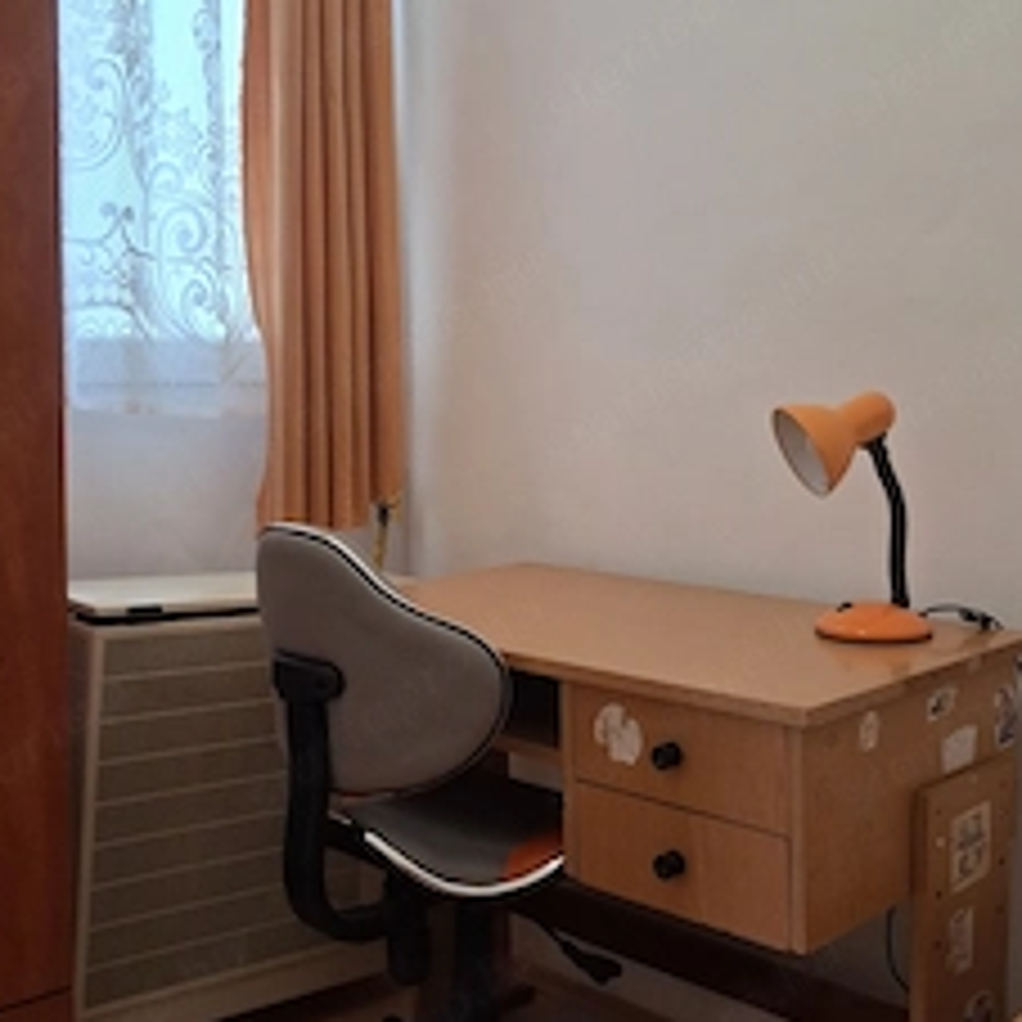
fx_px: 1403
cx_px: 572
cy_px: 432
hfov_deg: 40.0
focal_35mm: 42
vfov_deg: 39.9
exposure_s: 1/120
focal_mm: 4
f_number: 1.8
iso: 200
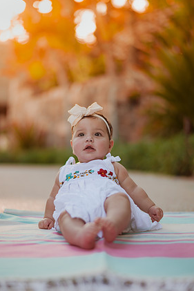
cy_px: 153
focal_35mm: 62
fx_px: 501
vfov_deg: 32.4
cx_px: 95
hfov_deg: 21.9
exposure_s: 1/1000
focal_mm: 58
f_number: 1.4
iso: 125
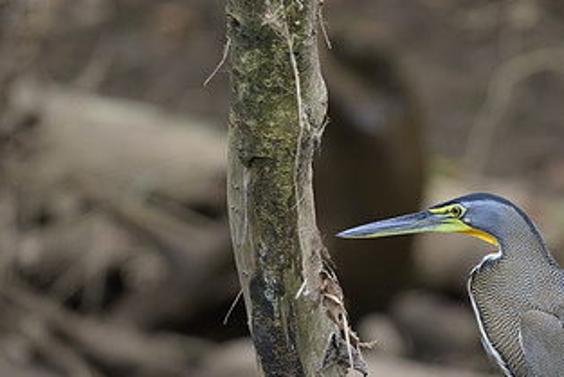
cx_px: 449
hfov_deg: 1.5
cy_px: 343
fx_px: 21754
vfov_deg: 1.0
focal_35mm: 1388
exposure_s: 1/250
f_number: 5.6
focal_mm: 500
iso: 450
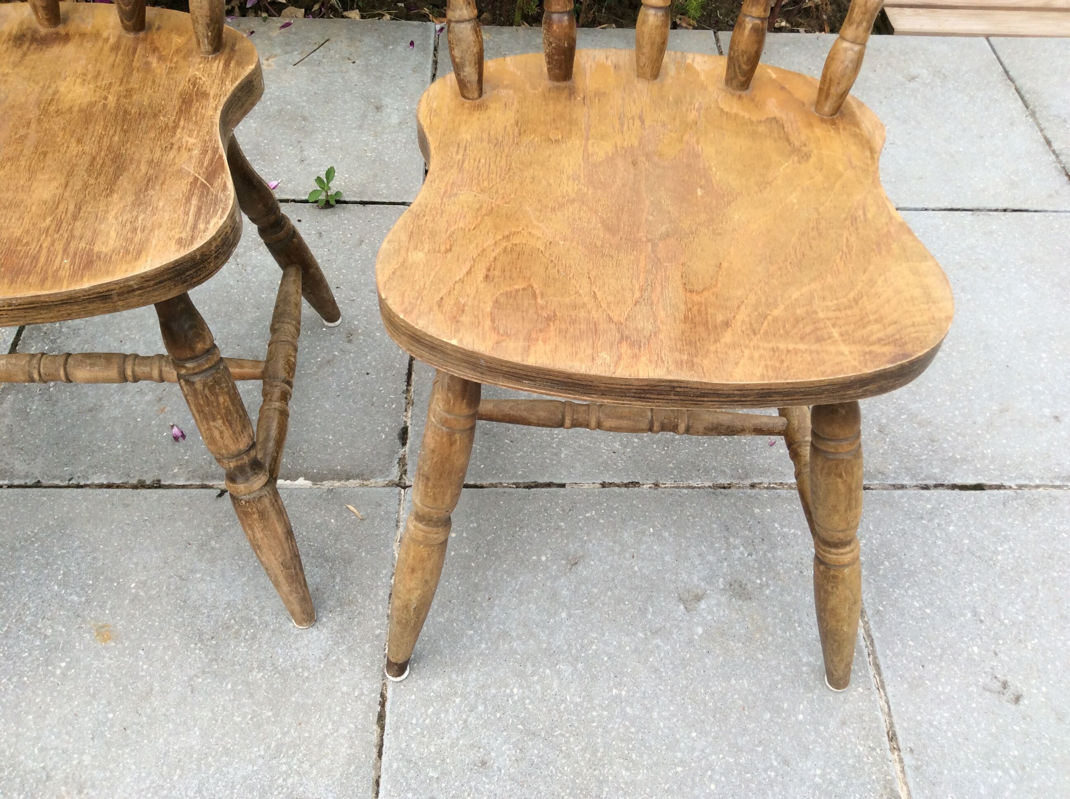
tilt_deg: -51.3
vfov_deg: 44.1
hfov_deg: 56.9
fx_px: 988
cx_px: 535
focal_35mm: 32
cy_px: 400
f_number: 2.4
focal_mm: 3.3
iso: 32
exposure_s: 1/325
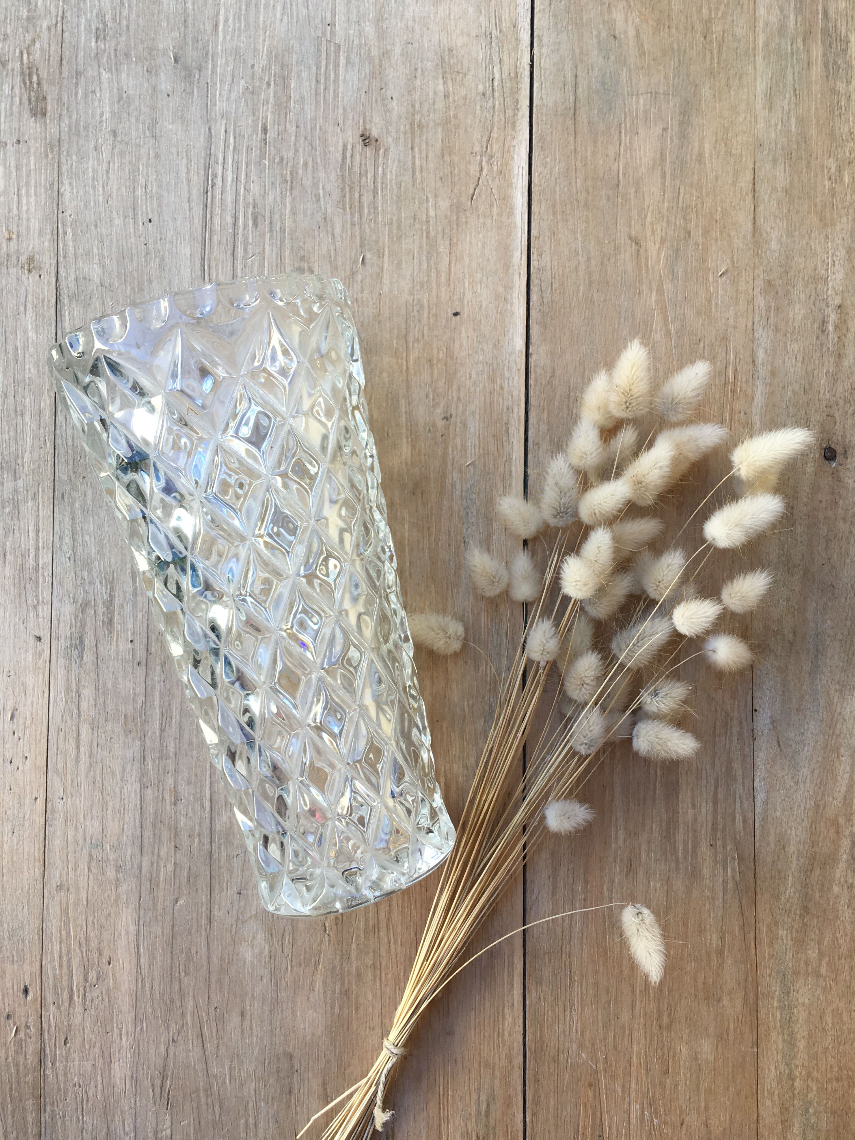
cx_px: 428
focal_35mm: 29
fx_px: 955
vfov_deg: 61.7
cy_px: 570
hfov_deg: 48.2
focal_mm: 4.15
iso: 25
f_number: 2.2
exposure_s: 1/100
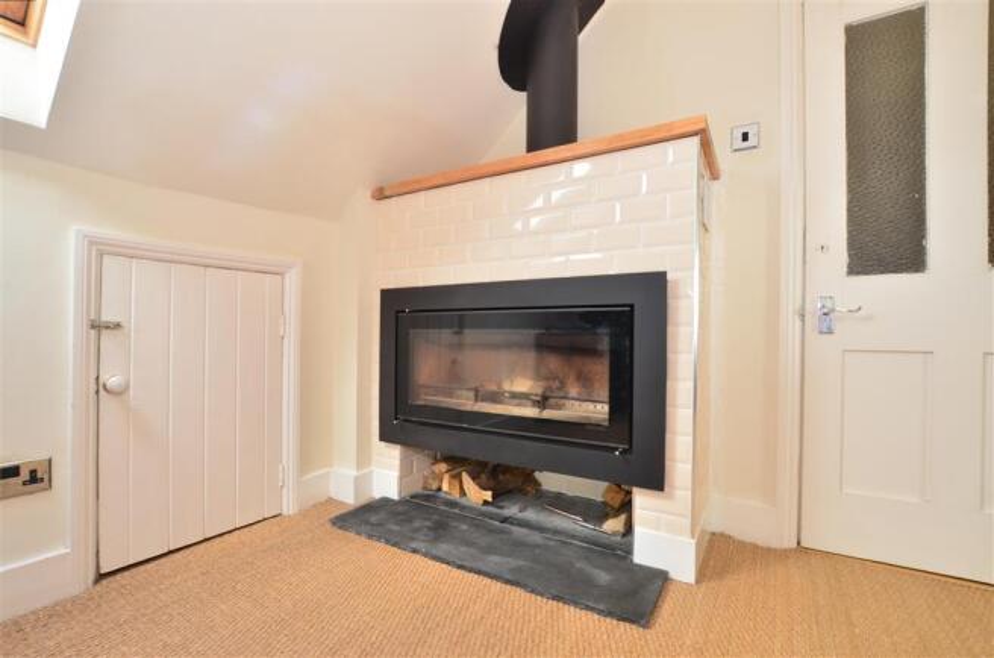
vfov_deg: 77.0
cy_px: 329
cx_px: 497
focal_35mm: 15
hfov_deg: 100.5
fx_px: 413
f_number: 11
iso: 400
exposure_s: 1/6
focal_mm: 10
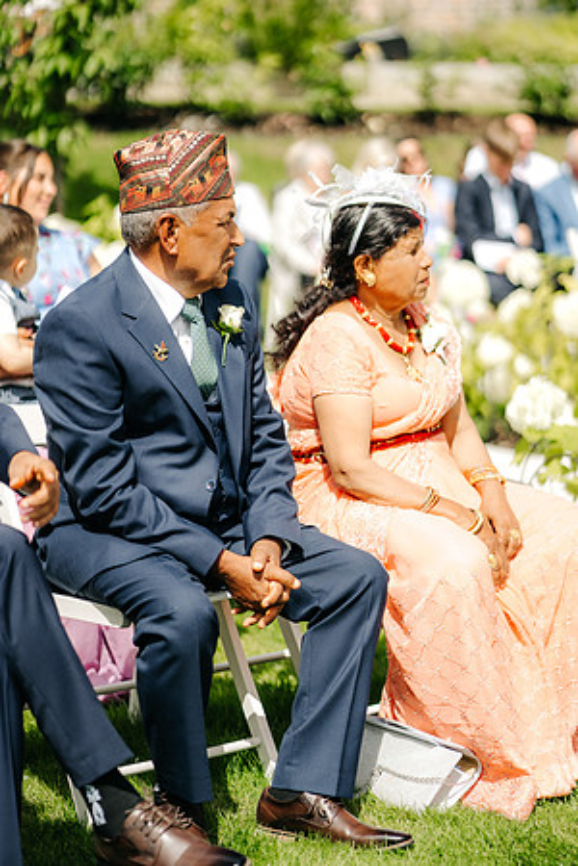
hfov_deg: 16.1
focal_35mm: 85
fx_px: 2047
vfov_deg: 23.9
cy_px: 433
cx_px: 289
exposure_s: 1/6400
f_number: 2
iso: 100
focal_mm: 85
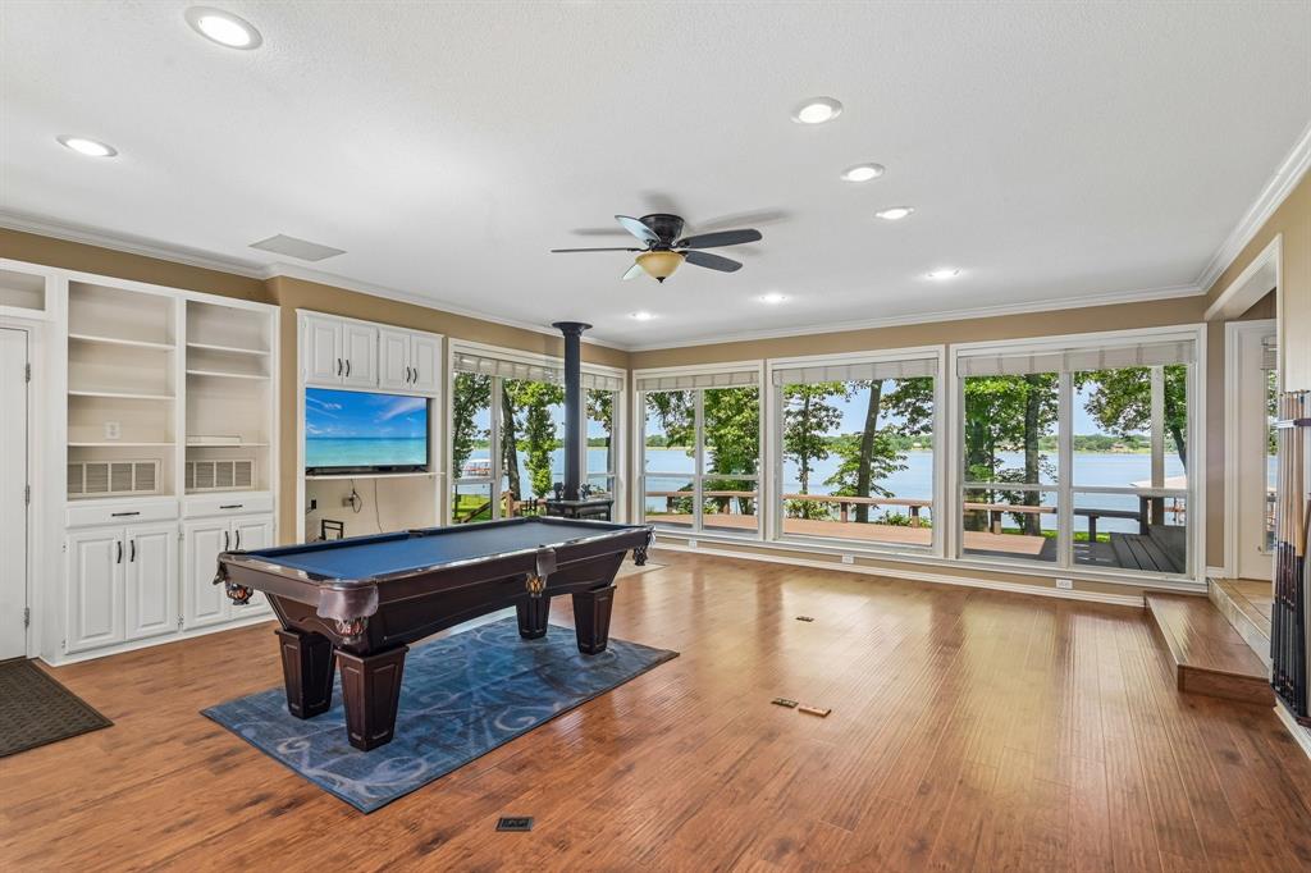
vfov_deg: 70.4
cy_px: 436
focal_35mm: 17
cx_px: 656
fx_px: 619
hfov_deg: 93.3
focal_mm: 17
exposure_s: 1/40
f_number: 8
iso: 400
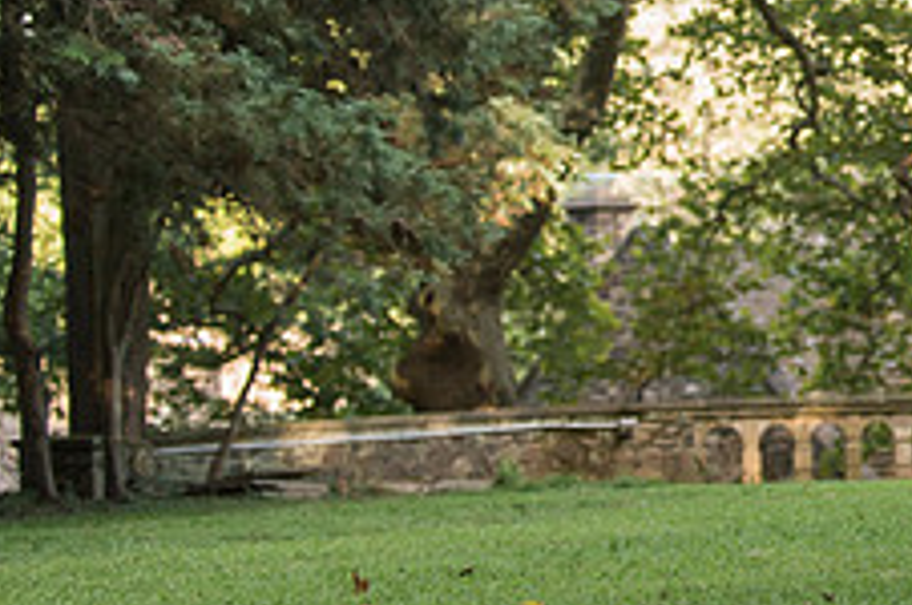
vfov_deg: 7.6
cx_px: 1134
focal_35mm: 180
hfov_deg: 11.2
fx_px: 4553
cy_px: 63
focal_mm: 70
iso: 800
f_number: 2.8
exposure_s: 1/640
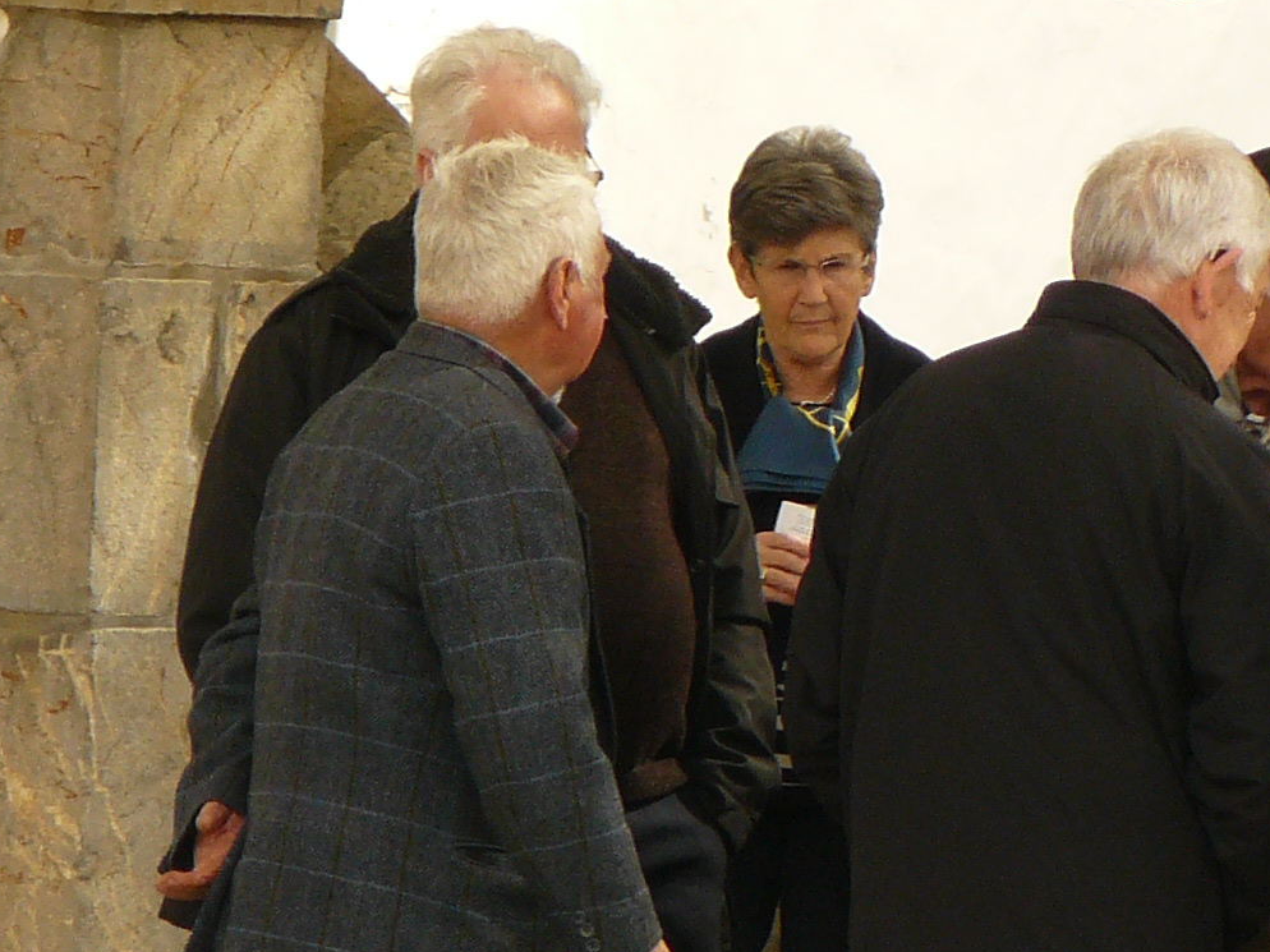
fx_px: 19844
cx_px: 1676
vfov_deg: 2.7
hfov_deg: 3.7
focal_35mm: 541
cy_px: 426
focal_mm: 29.1
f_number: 4
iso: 100
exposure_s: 1/160
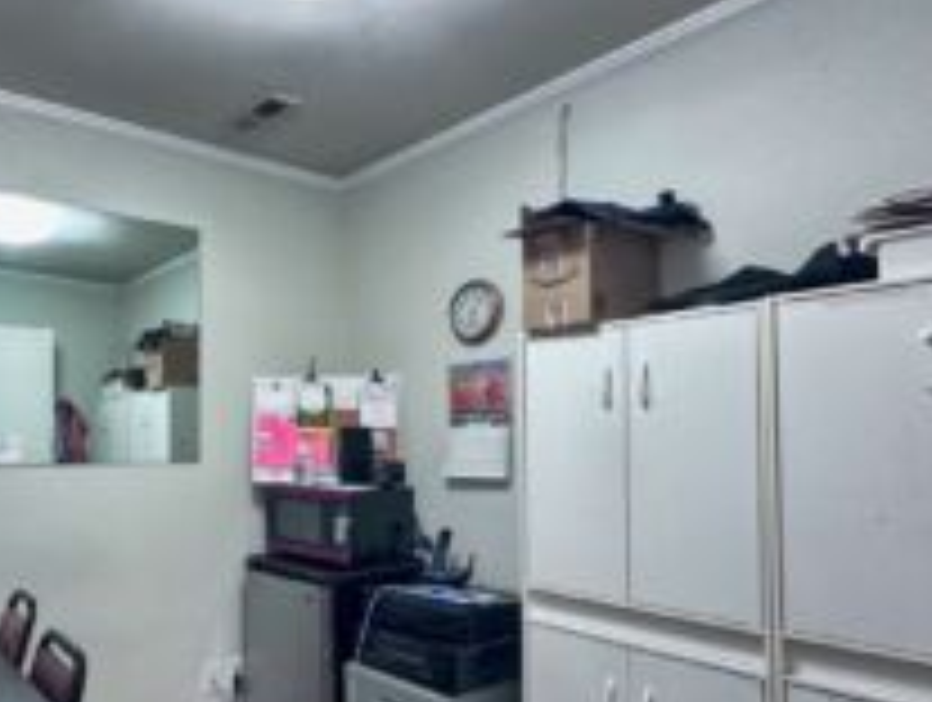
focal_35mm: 27
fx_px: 728
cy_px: 418
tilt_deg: +1.7
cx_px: 252
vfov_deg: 51.2
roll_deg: -0.6
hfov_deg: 62.1
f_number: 2.2
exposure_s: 1/60
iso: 250
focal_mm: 2.2
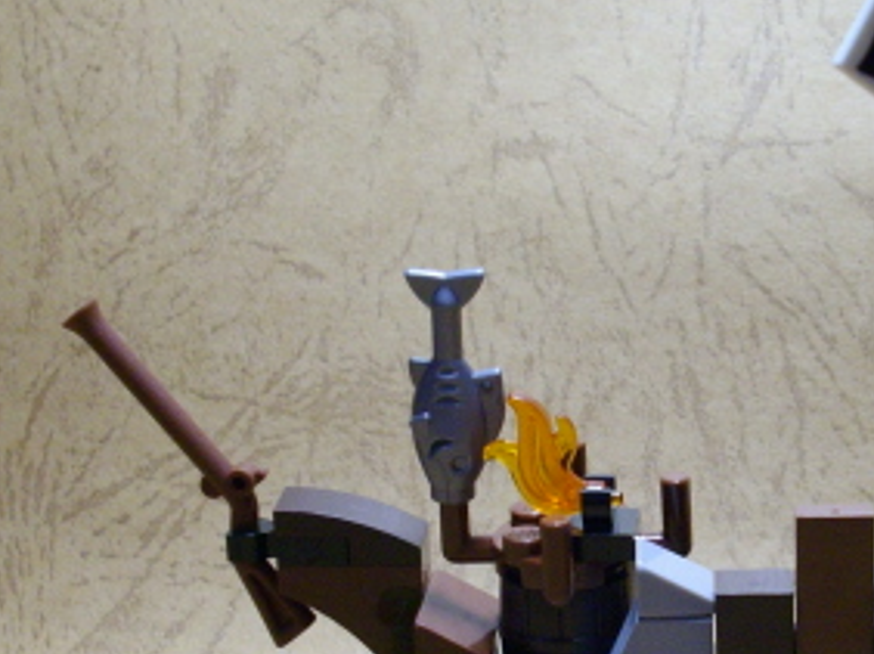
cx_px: 731
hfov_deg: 22.9
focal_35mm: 84
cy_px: 332
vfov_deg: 17.5
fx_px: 2119
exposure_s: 1/50
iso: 224
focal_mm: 6.2
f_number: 2.8
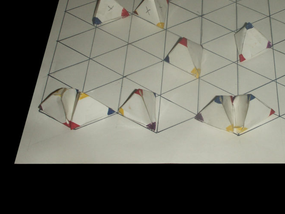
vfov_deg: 25.4
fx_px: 469
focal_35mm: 57
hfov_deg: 33.2
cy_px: 55
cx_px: 207
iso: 50
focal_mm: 7.7
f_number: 7.1
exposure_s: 1/40
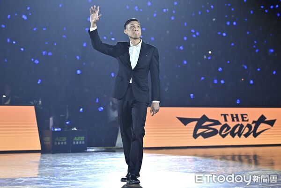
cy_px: 94
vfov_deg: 14.2
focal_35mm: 97
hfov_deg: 21.0
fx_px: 758
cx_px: 140
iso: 1000
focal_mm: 97
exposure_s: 1/400
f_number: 4
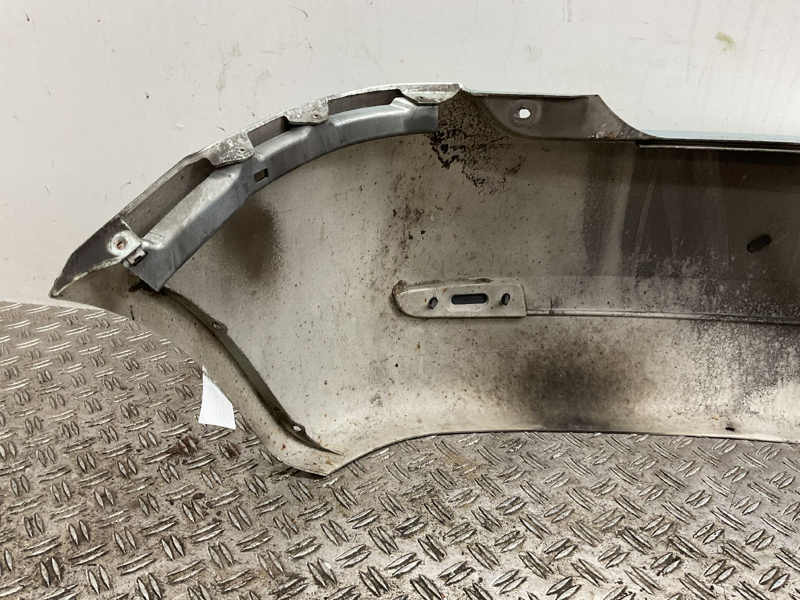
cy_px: 300
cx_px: 400
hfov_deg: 61.7
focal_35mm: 29
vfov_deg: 48.2
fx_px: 670
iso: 50
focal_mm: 3
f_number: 1.8
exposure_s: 1/50
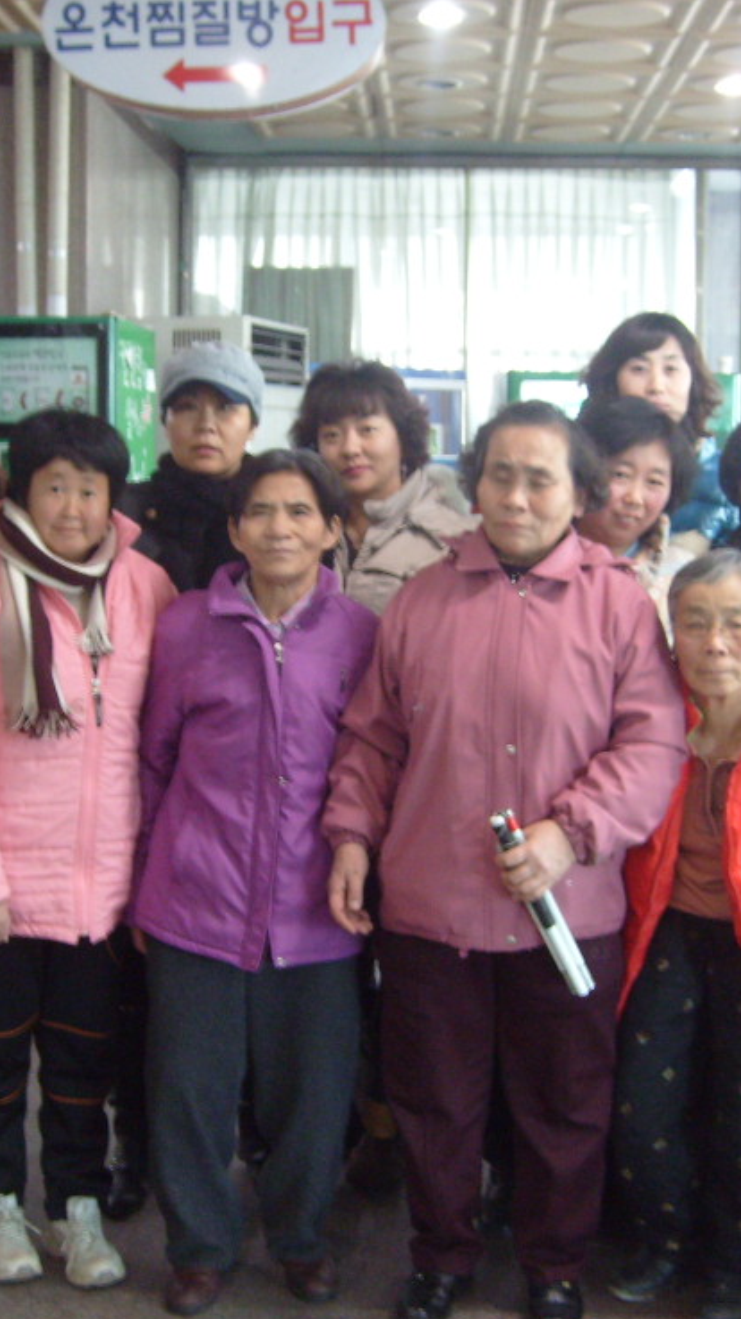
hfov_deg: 22.6
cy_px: 671
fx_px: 1853
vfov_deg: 39.2
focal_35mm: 53
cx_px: 397
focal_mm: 5.8
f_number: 2.8
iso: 200
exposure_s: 1/10
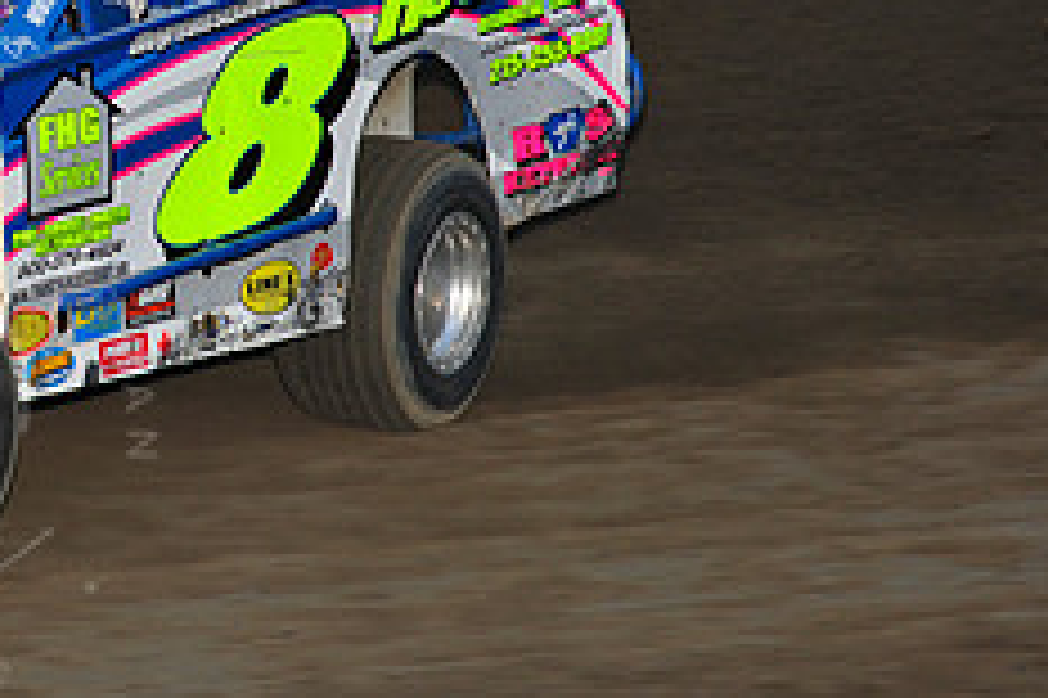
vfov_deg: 4.4
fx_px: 9047
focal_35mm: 311
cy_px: 23
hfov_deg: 6.6
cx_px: -117
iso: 640
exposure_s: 1/320
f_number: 6.3
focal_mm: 125
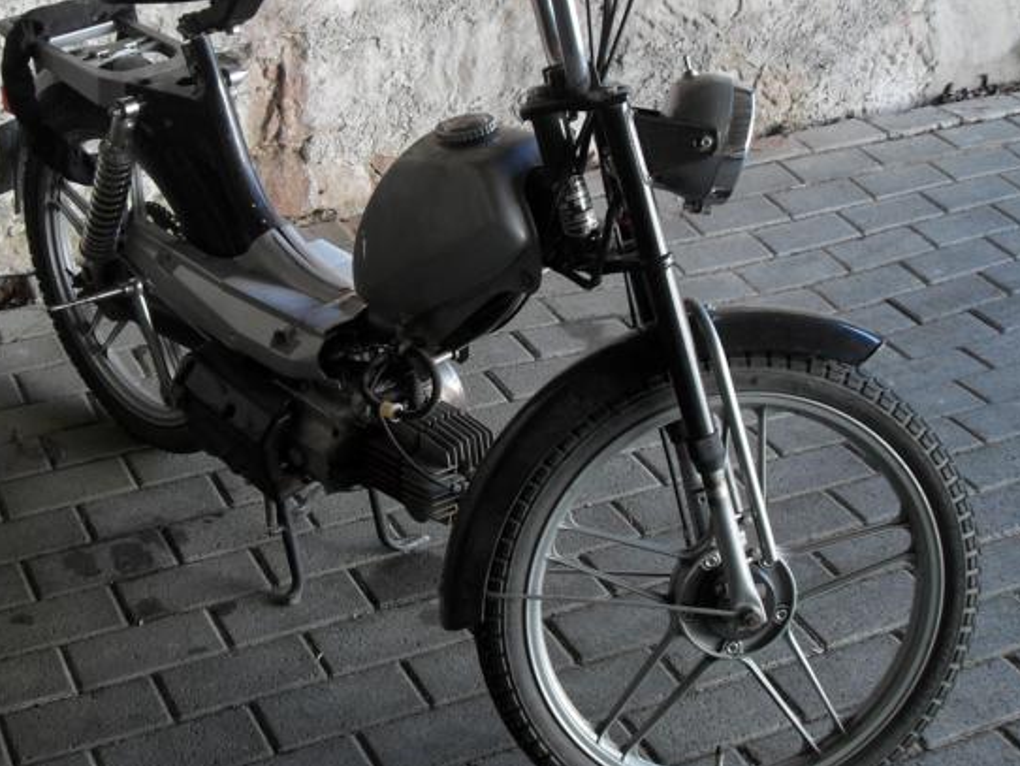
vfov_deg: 24.8
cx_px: 369
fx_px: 1739
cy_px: 290
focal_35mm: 59
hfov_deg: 32.5
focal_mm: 7
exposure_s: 1/60
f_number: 3
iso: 100
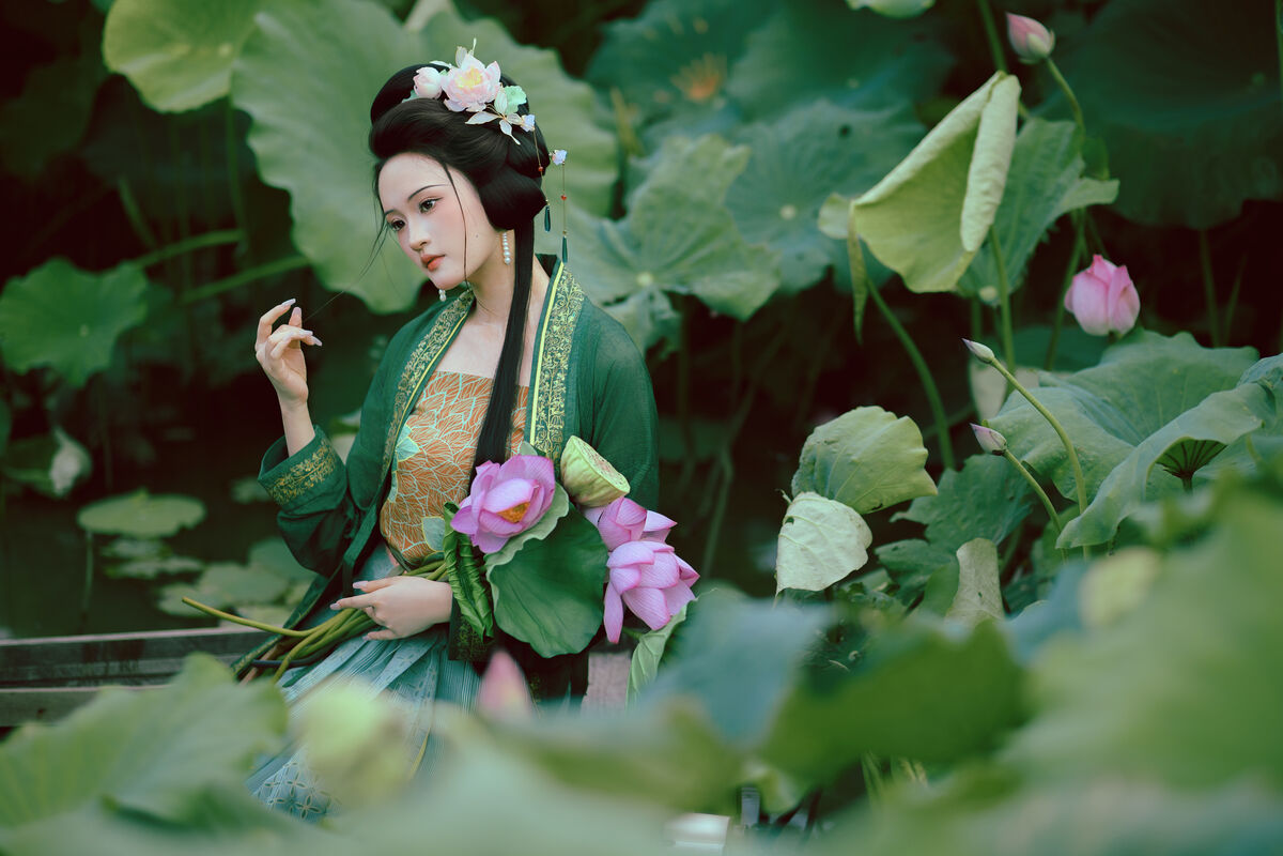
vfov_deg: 16.1
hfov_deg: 23.9
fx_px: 3029
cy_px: 428
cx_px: 642
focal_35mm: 85
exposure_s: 1/1000
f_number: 1.8
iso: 100
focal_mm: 85
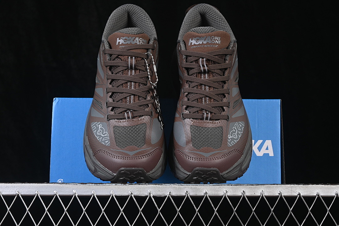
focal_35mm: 75
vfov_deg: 18.2
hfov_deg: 27.0
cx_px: 170
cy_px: 113
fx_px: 706
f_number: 6.3
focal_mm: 50
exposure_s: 1/60
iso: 160
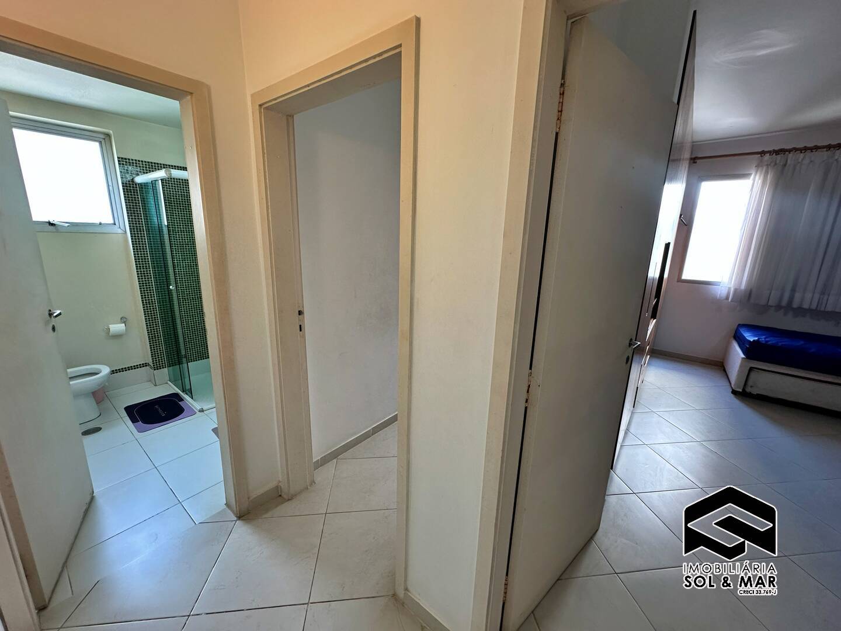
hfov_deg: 102.1
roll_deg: -1.4
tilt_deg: -13.3
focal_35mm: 14
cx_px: 420
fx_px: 340
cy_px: 316
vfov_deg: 85.7
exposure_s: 1/120
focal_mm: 2.22
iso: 160
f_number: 2.2
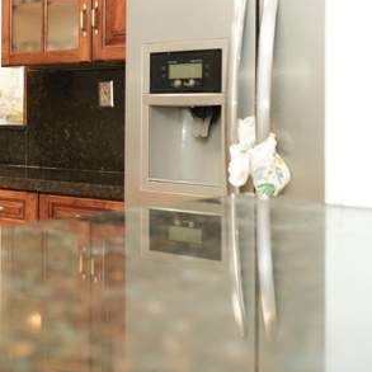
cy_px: 111
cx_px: -122
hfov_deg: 23.2
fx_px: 790
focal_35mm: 65
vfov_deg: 26.3
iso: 5000
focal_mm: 28
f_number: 3.5
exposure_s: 1/160
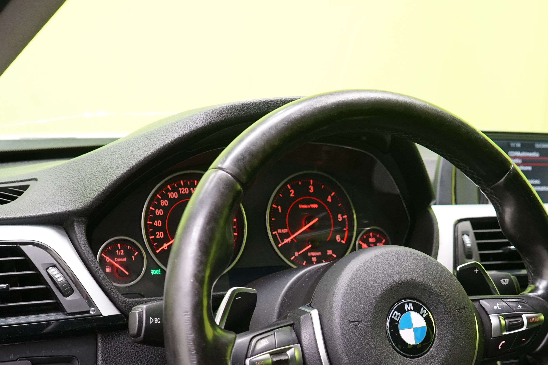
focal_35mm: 61
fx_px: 928
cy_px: 315
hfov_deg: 32.2
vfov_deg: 21.8
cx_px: 416
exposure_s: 1/20
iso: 1600
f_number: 5
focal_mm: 32
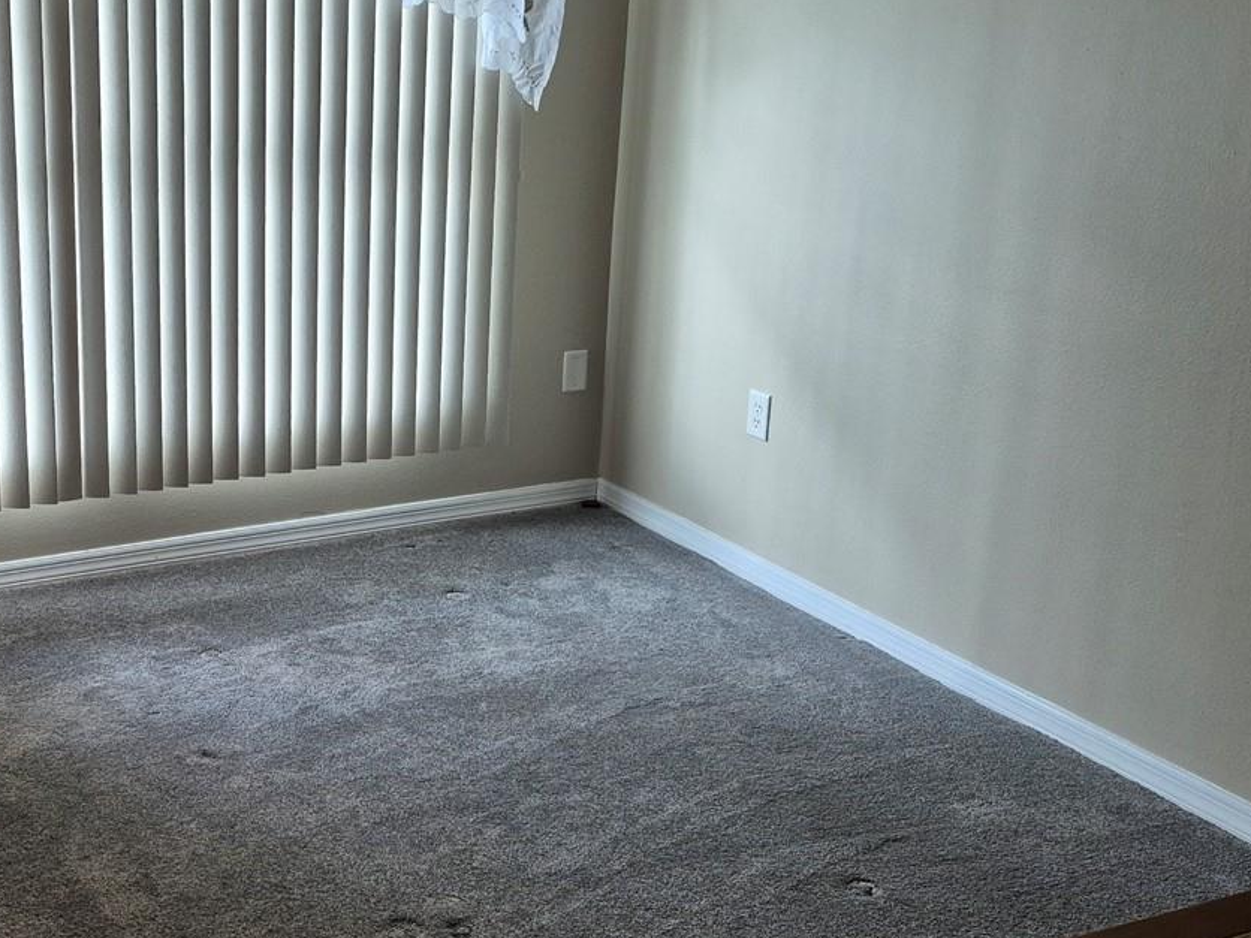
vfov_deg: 32.7
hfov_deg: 40.6
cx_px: 196
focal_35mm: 44
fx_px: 1590
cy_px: 362
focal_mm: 5.4
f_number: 1.8
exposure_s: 1/120
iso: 125
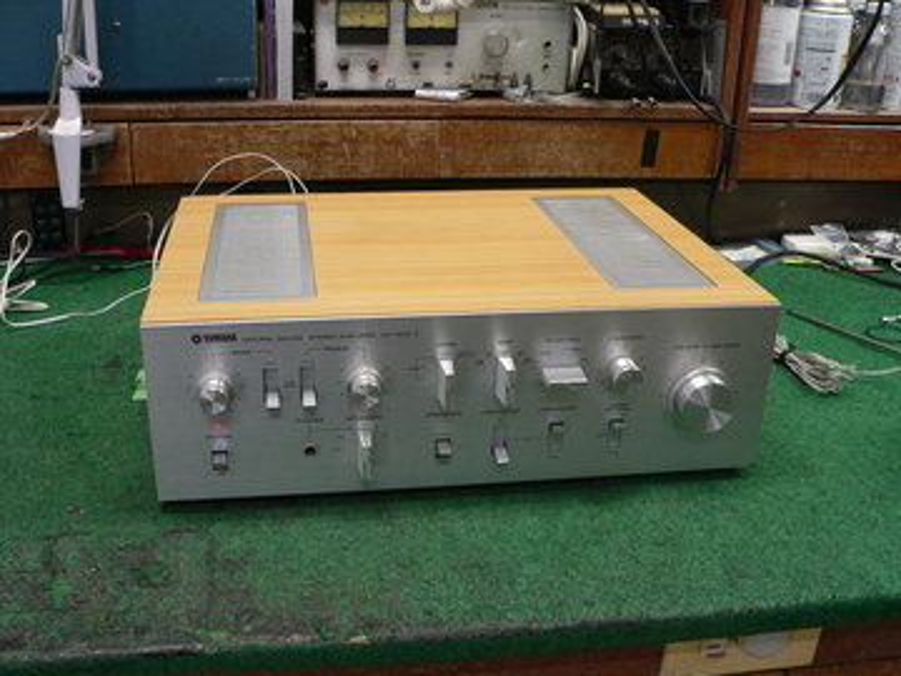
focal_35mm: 38
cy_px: 354
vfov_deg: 37.7
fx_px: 989
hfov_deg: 49.0
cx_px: 435
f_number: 2.8
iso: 200
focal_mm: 6
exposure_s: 1/25
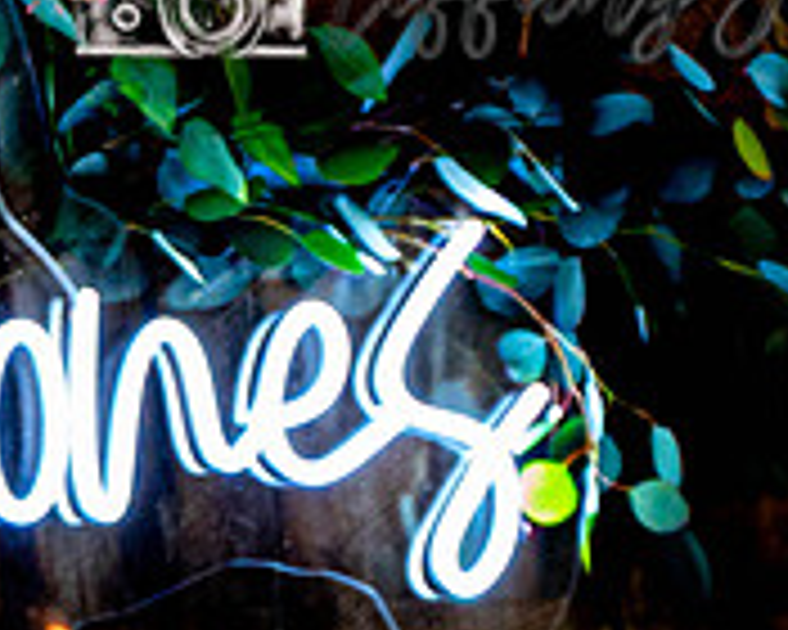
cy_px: 874
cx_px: -661
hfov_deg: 4.3
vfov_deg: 3.5
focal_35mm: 447
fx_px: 10425
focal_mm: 70
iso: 1800
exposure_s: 1/125
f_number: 2.8
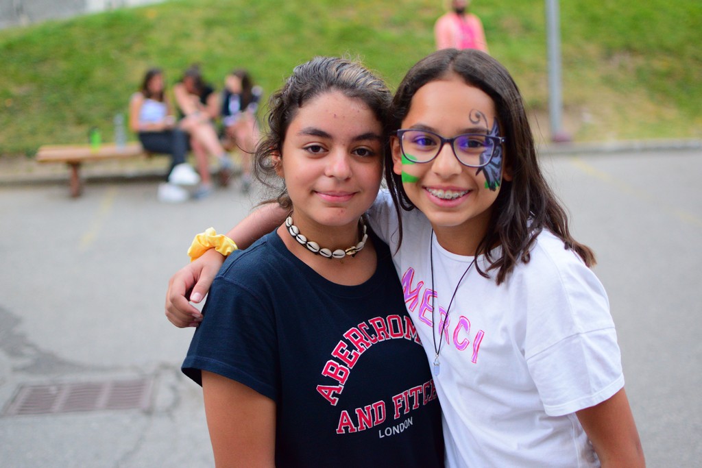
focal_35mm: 52
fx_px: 1024
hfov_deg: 37.8
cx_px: 351
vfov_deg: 25.8
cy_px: 234
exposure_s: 1/320
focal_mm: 35
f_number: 1.8
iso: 1400
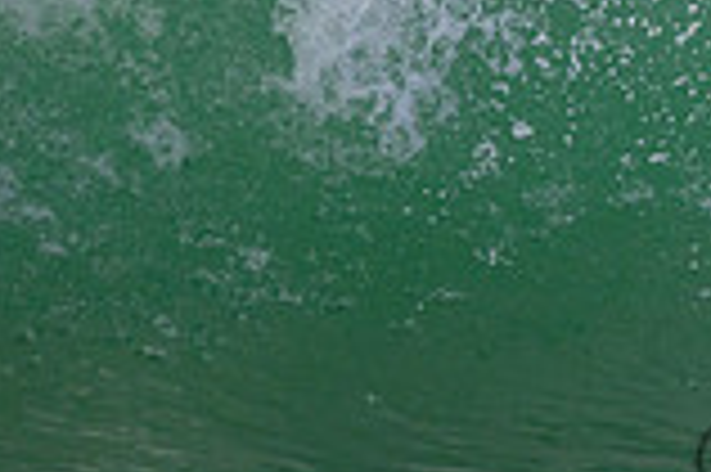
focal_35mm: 2935
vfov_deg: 0.5
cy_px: -285
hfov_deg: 0.7
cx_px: 1044
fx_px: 57905
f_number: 11
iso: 1400
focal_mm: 800
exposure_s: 1/2000
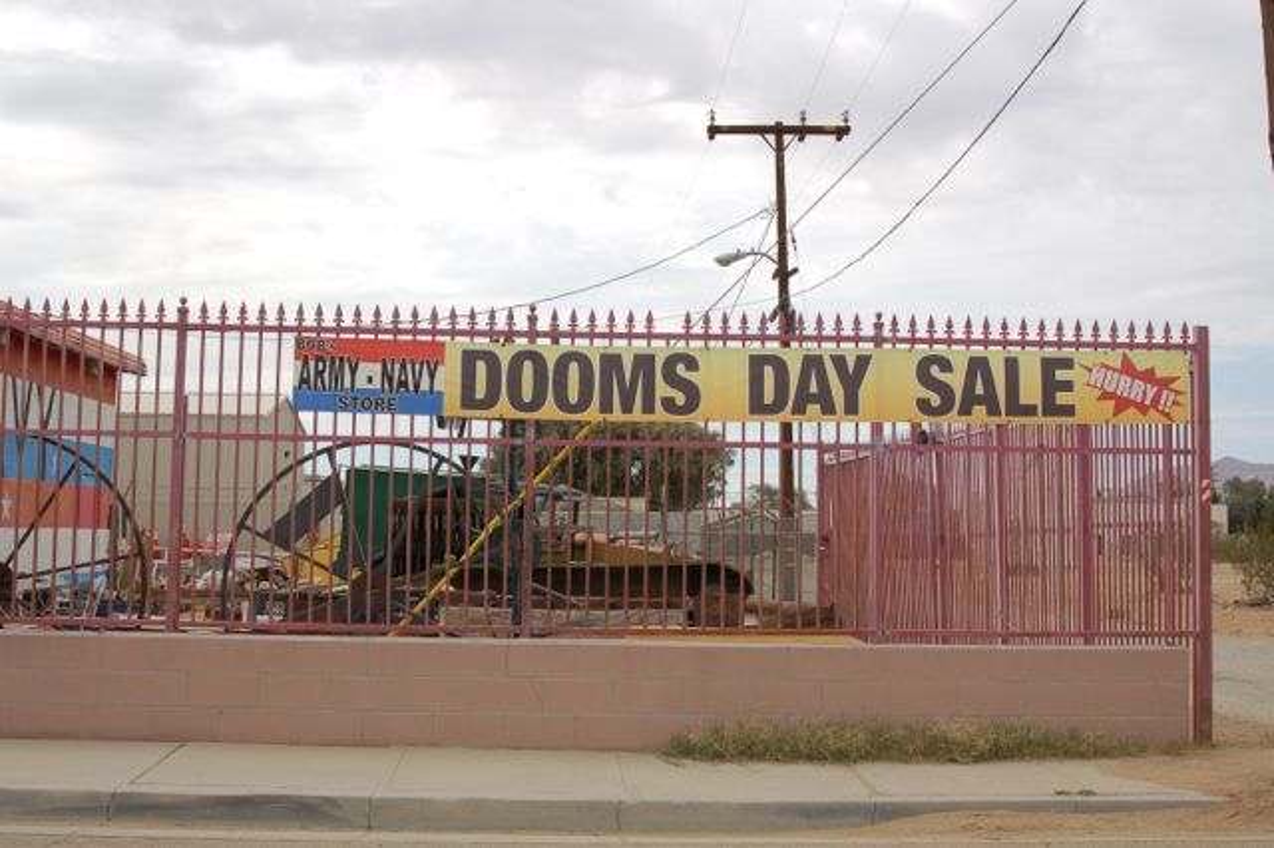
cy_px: 424
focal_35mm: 42
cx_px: 637
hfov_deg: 46.4
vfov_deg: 31.9
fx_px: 1486
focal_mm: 28
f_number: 10
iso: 200
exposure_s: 1/400
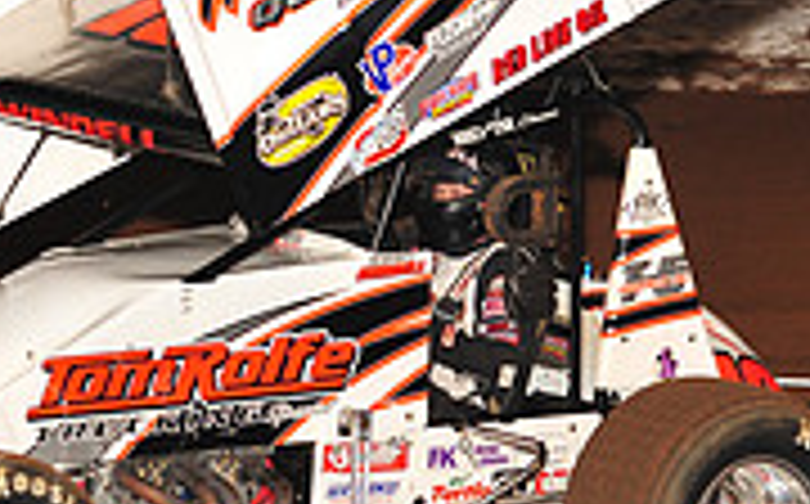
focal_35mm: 263
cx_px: -27
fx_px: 5799
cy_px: 144
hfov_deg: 7.9
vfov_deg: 5.0
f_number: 7.1
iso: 1000
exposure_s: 1/320
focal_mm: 80
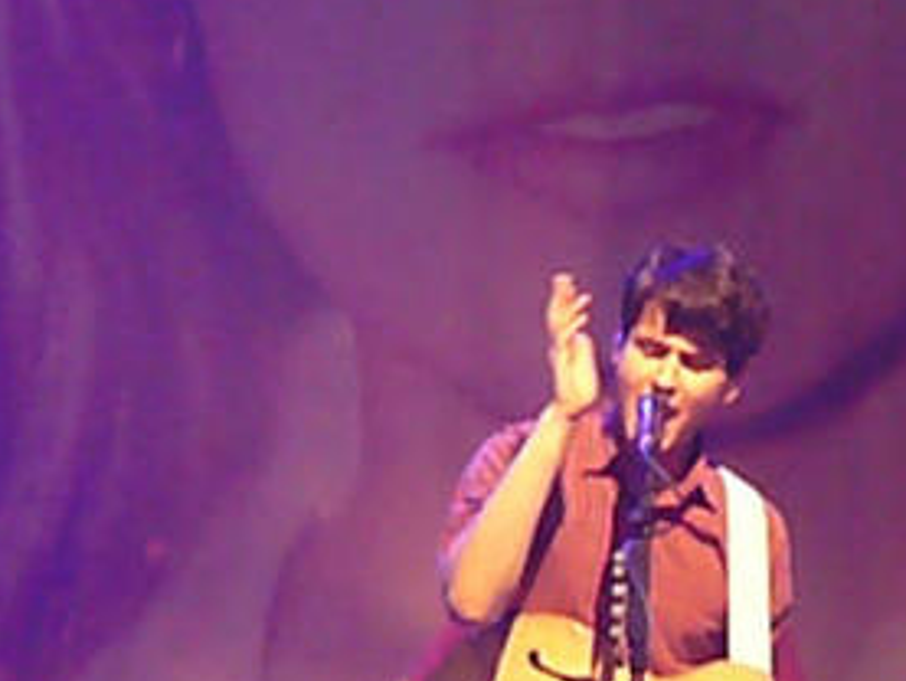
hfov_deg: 2.5
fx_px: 21157
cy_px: 648
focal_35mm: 808
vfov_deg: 1.8
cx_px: 618
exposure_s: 1/20
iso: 1600
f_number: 4.2
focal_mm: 52
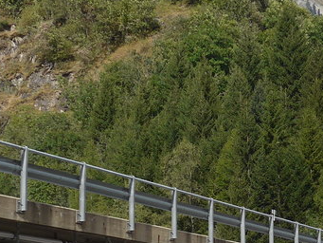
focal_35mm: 102
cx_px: 221
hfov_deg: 19.2
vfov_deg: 14.2
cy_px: 272
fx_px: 952
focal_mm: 6
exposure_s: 1/1300
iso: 80
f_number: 2.8
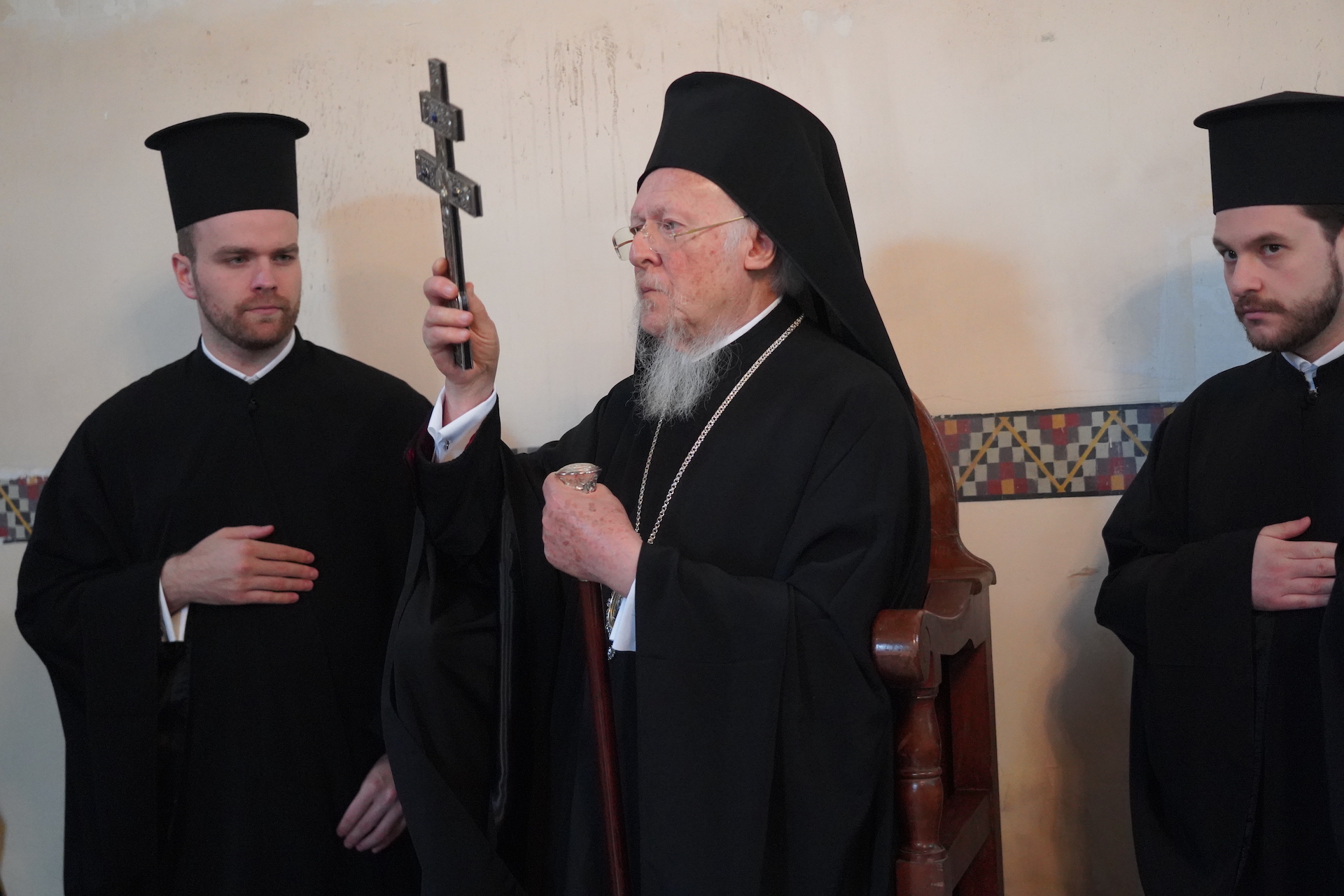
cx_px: 672
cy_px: 448
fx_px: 1829
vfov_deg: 27.5
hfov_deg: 40.3
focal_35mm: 49
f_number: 4
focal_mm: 49
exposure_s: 1/160
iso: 12800
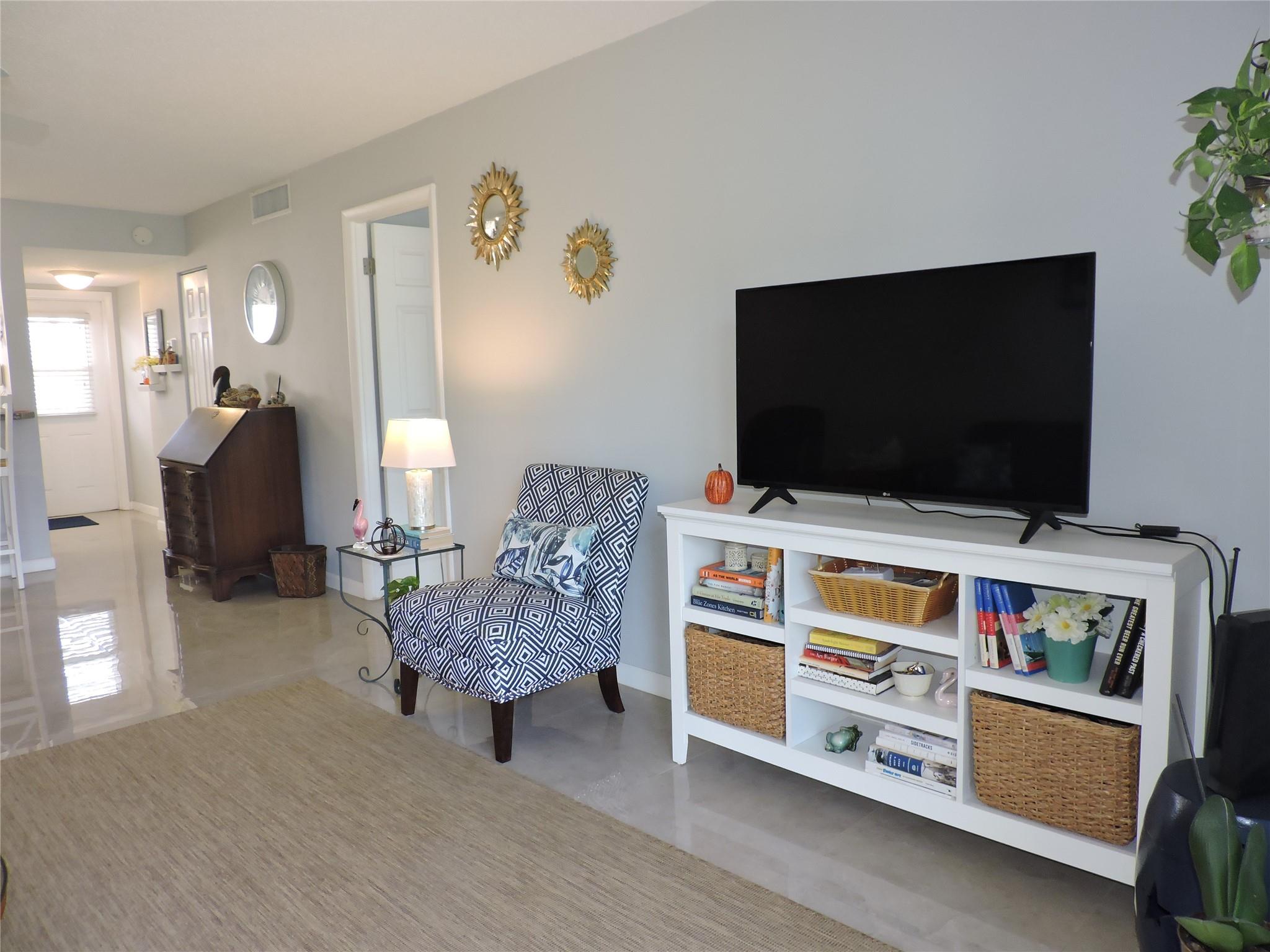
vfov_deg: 56.8
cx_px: 635
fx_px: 881
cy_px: 476
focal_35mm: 24
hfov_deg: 71.6
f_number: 3
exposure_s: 1/40
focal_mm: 4.3
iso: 250
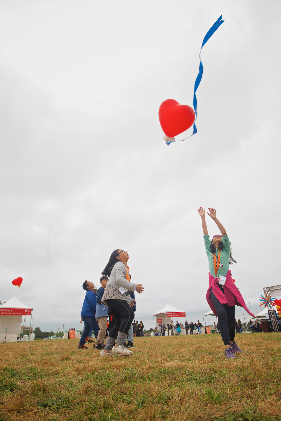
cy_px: 210
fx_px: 257
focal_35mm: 22
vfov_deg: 78.6
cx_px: 140
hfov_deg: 57.3
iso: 400
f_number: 11
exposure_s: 1/125
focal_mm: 22
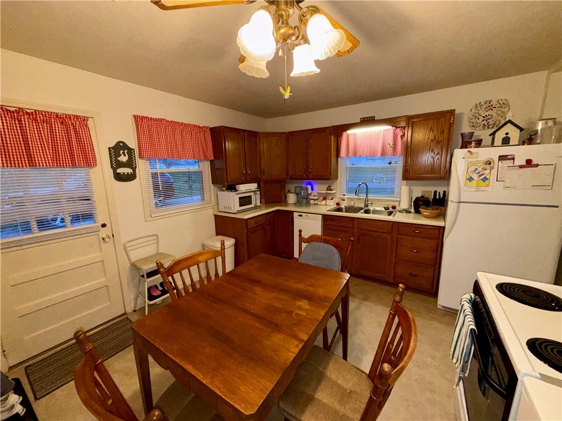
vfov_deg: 85.7
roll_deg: +1.9
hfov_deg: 102.1
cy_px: 210
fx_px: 227
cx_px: 281
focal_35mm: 14
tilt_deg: -10.8
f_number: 2.2
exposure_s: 1/60
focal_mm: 2.22
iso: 125
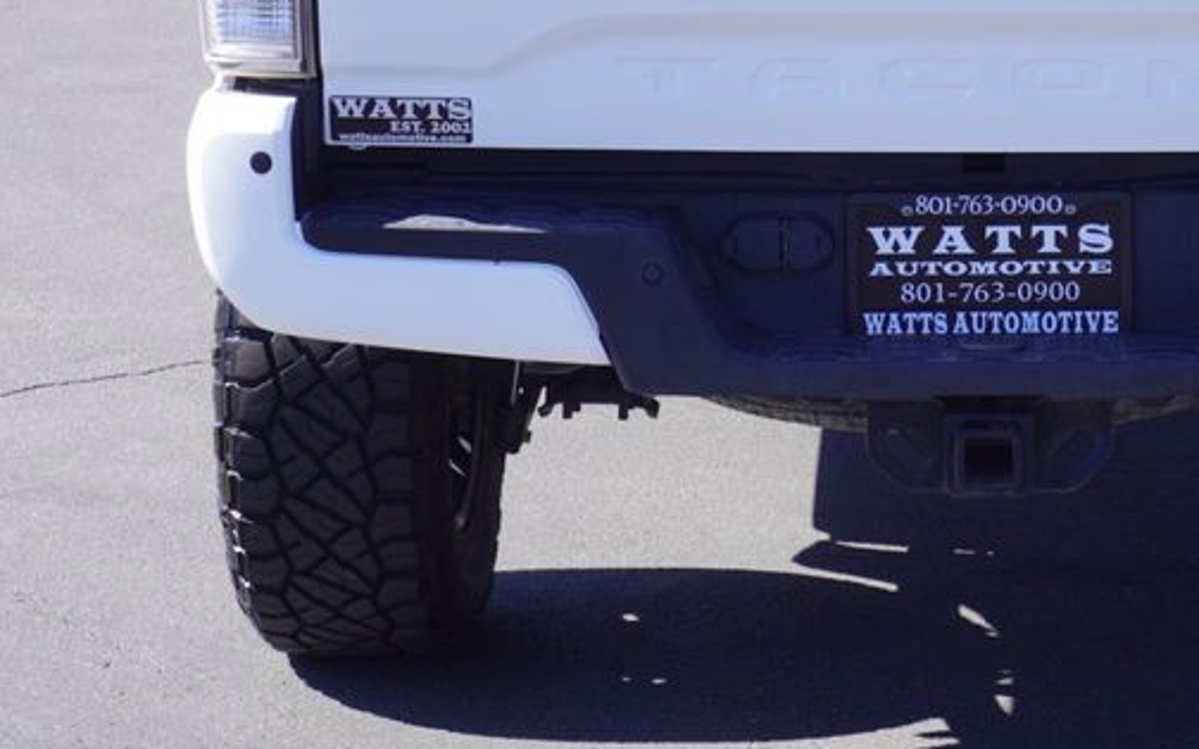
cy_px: 17
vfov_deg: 11.0
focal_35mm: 118
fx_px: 3856
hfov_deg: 17.5
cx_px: 985
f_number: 9
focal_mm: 38
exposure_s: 1/100
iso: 100
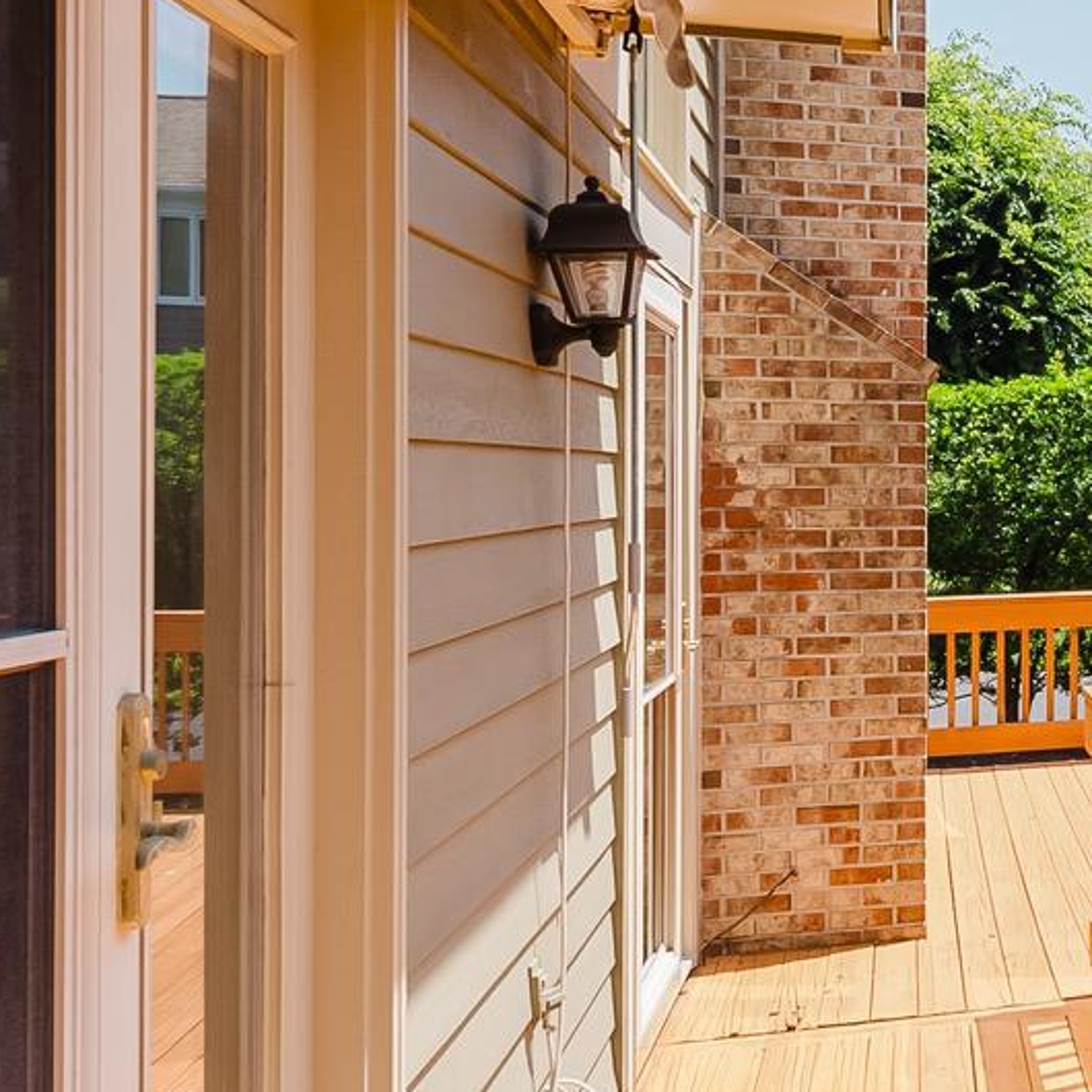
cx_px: 1556
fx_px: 1642
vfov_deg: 36.7
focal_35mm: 46
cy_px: 462
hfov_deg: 27.7
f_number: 9
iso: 500
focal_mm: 14
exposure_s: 1/1000
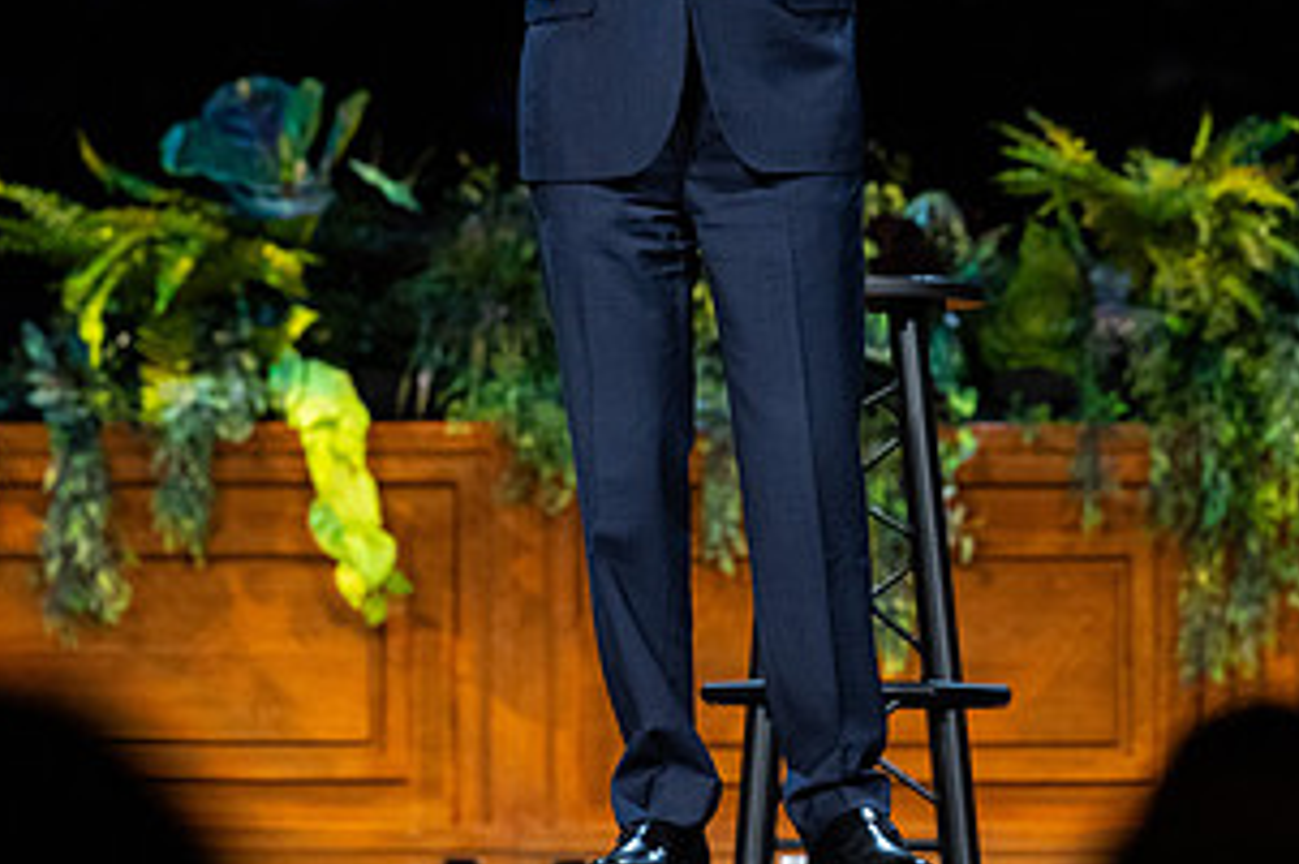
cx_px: 698
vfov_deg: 4.6
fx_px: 10855
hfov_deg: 6.8
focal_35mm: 301
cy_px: 82
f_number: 3.2
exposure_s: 1/250
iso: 1600
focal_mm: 145
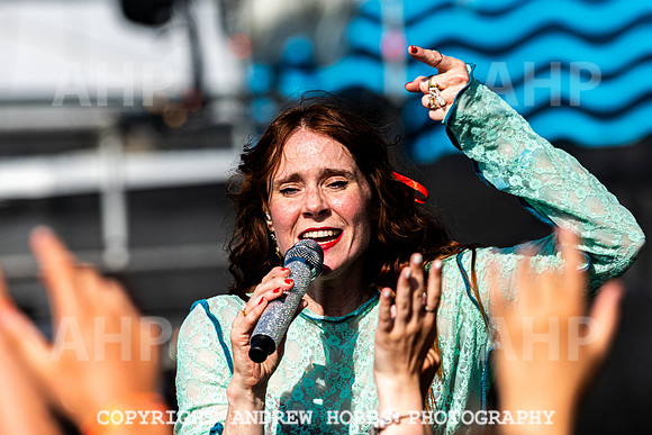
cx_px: 311
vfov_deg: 4.2
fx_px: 5938
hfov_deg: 6.3
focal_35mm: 328
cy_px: 279
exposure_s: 1/5000
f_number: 4
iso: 200
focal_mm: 200
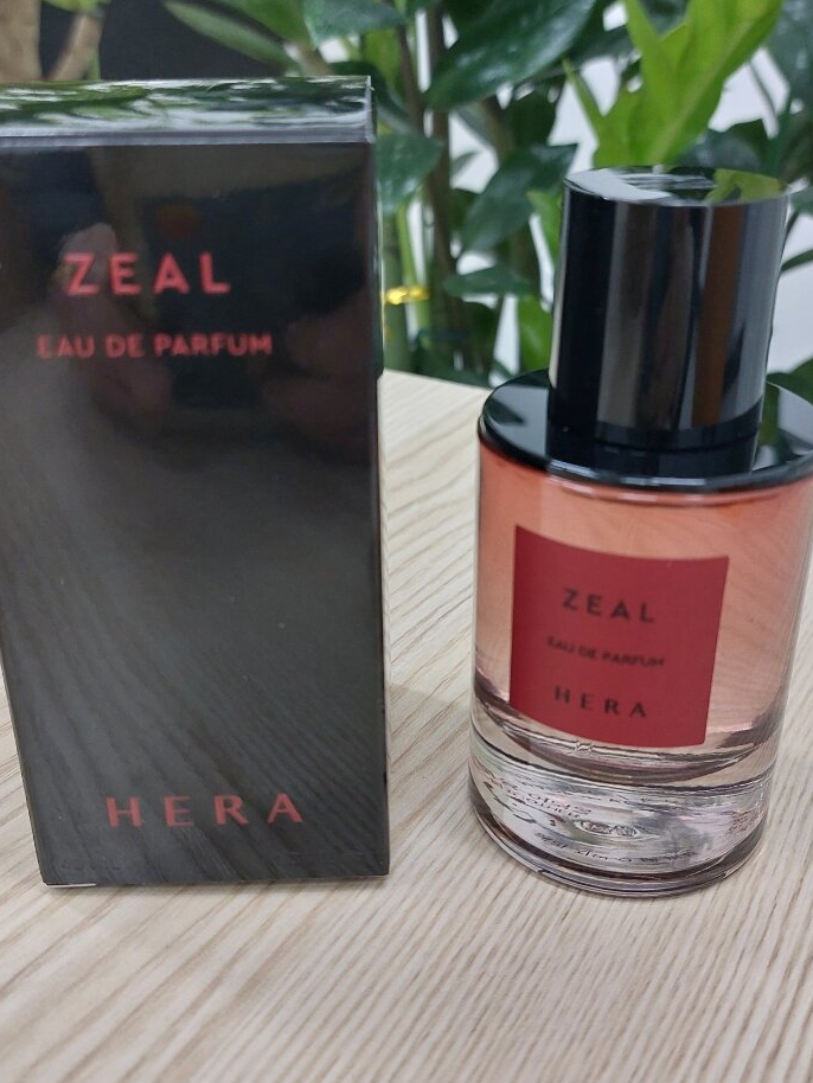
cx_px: 410
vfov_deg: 52.5
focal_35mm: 35
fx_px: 1096
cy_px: 489
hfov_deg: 40.7
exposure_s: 1/60.2
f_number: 1.8
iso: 125
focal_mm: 5.23
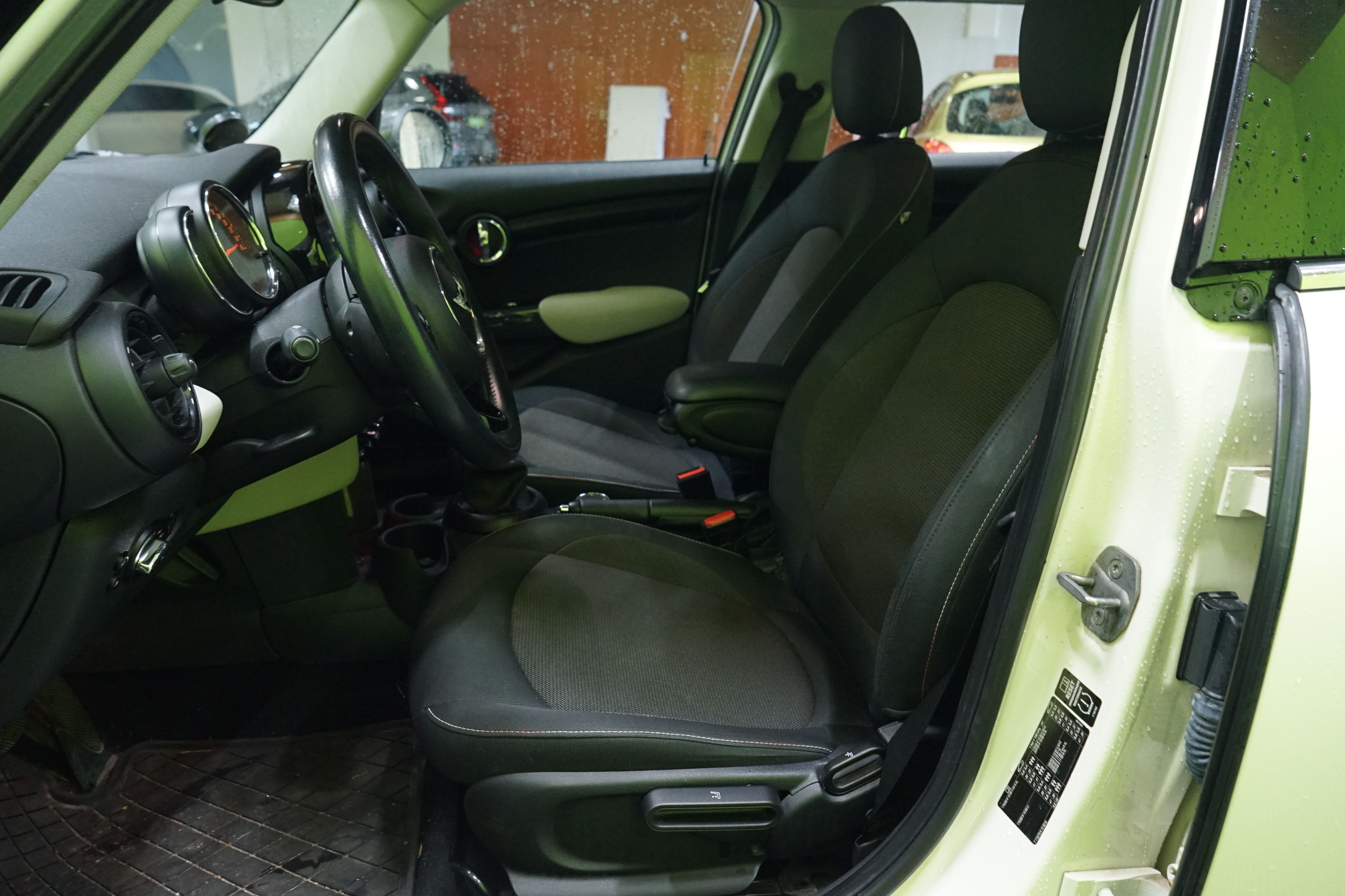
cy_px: 464
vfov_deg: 51.3
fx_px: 934
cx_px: 688
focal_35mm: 25
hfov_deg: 71.5
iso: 4000
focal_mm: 24
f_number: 5.6
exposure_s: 1/20
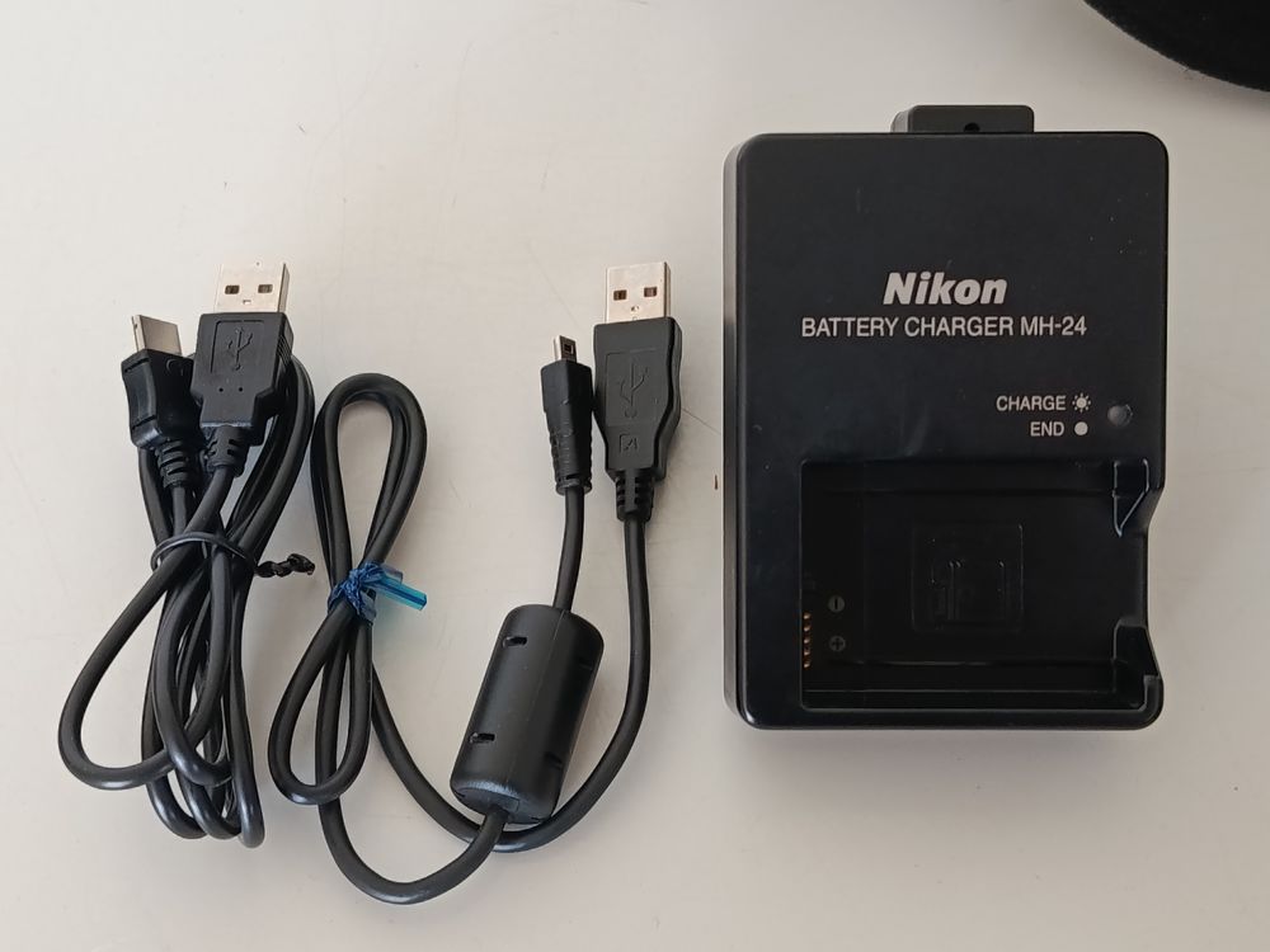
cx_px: 635
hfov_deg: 41.2
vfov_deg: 31.5
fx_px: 1688
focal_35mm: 46
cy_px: 476
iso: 1189
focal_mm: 5.24
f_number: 1.7
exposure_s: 1/25
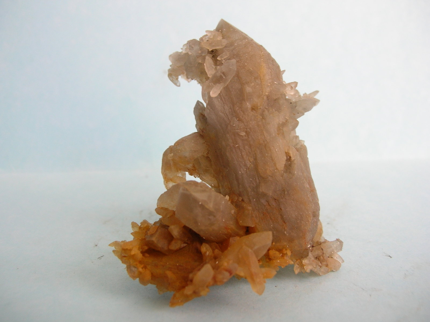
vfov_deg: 39.6
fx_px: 447
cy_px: 161
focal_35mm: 36
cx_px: 215
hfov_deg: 51.4
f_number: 2.7
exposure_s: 1/8.3
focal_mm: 6
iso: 50
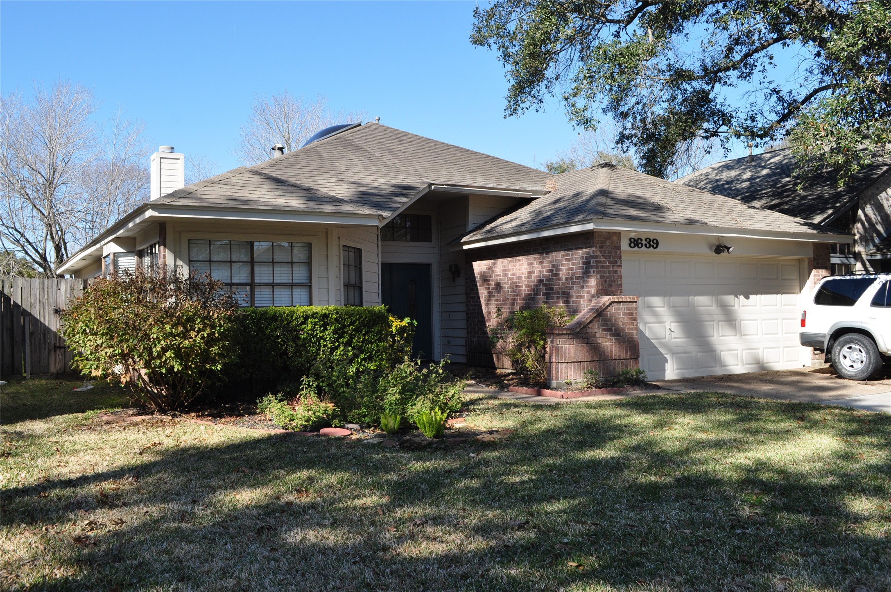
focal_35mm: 33
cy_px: 296
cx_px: 446
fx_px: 816
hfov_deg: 57.3
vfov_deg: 39.9
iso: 280
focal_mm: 22
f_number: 10
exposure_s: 1/250
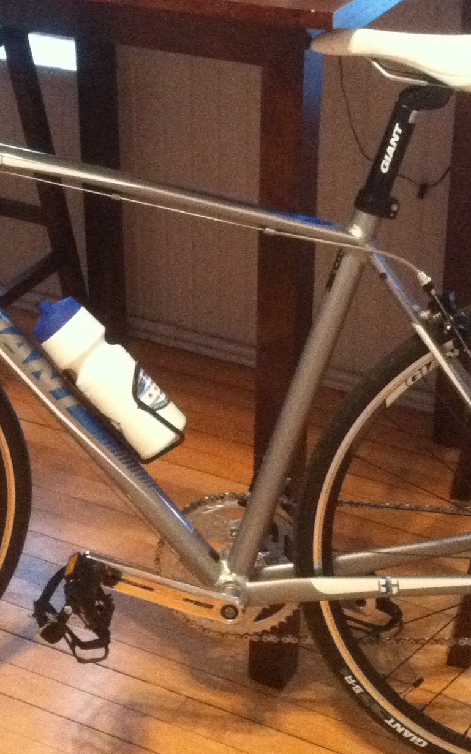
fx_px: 1603
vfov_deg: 26.5
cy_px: 347
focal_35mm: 78
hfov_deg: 16.7
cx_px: 153
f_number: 2.8
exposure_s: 1/15
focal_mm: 3.85
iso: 800
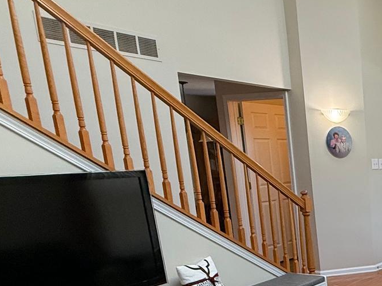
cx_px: 520
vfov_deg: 32.4
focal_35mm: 43
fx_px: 474
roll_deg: +0.6
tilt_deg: -10.4
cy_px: 240
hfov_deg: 31.4
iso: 200
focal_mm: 2.22
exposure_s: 1/120
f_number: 2.2
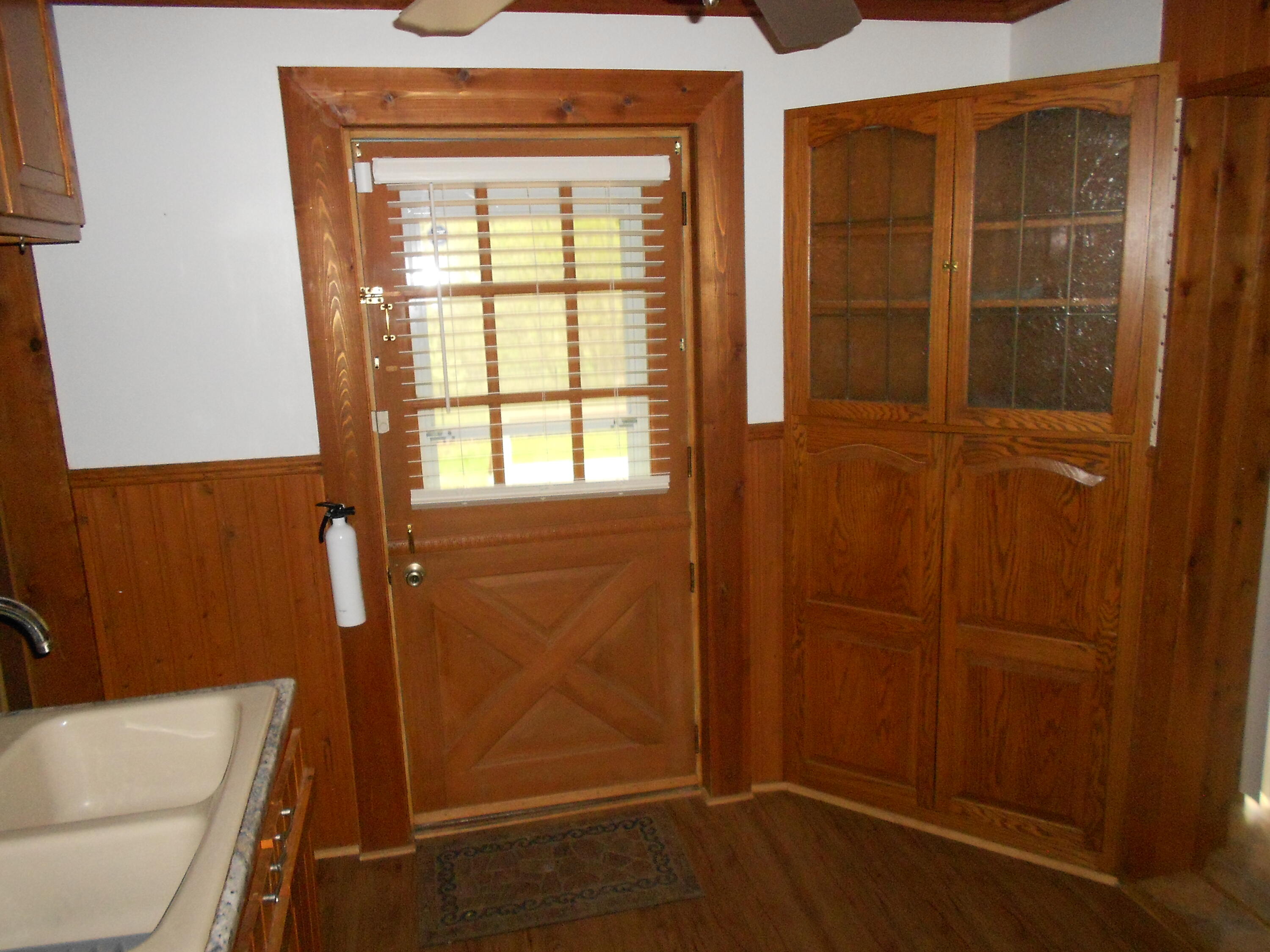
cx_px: 635
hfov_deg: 67.3
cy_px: 476
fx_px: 954
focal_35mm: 26
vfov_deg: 53.1
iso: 400
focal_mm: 4.6
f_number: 3.2
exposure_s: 1/25
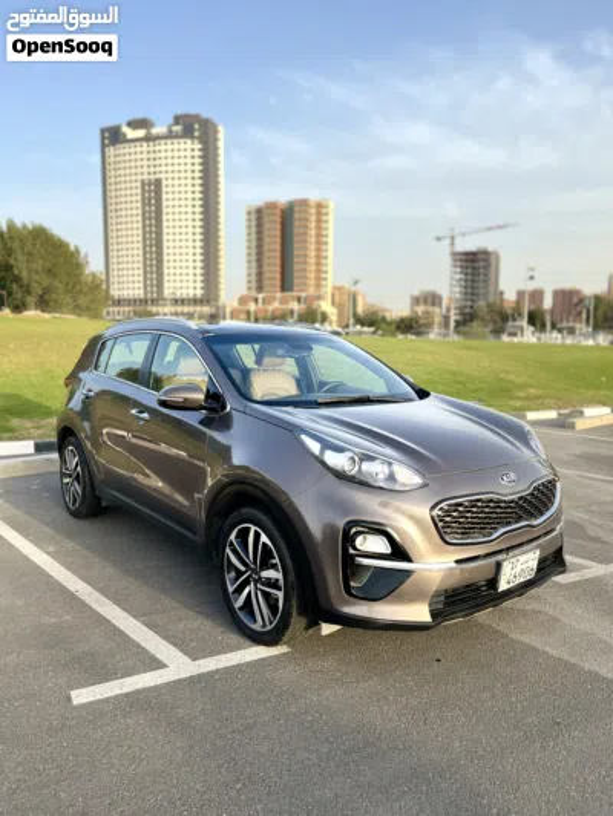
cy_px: 408
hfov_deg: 53.1
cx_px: 306
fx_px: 614
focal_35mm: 26
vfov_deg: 67.3
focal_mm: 5.1
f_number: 1.6
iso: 50
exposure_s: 1/751
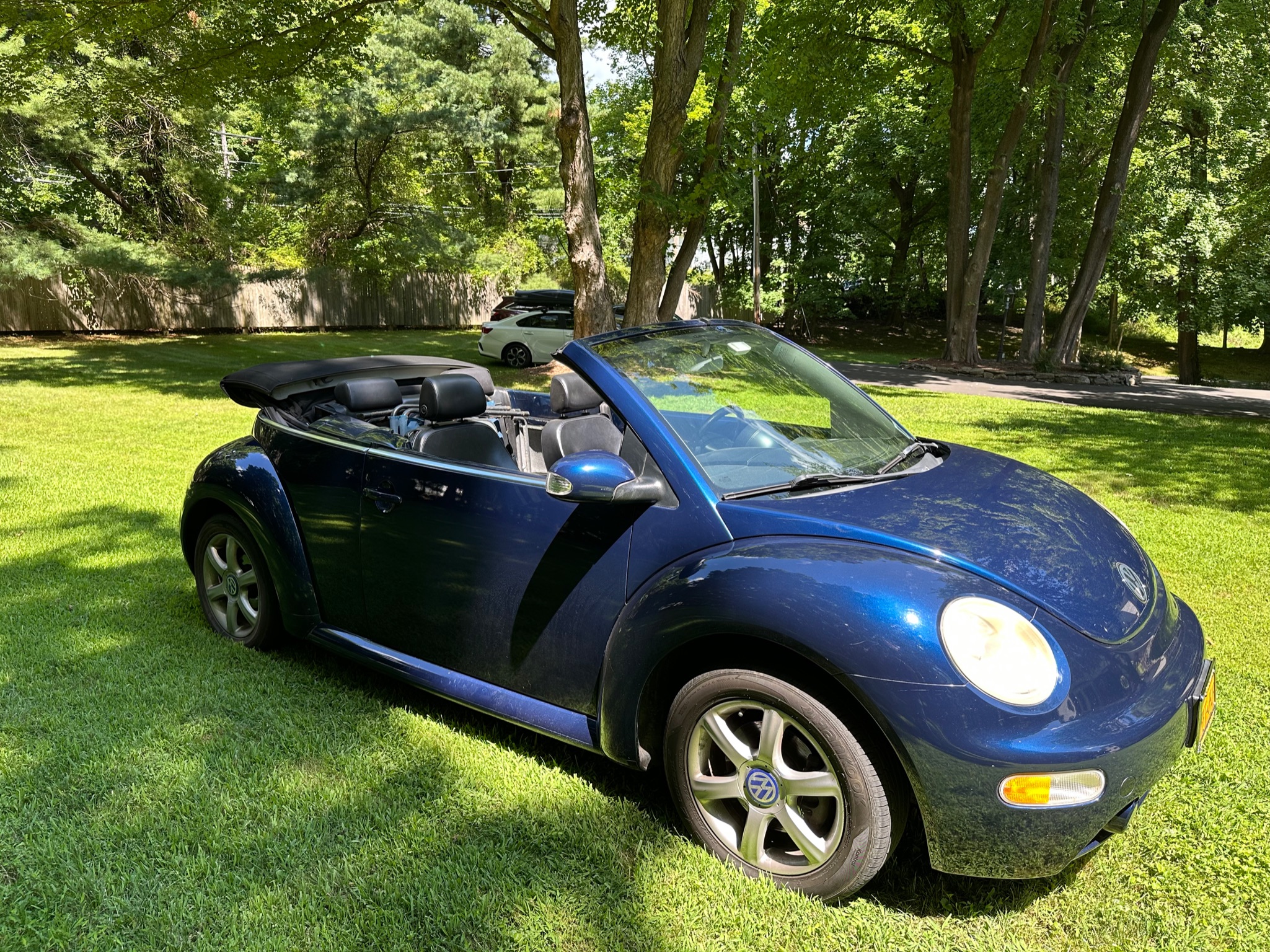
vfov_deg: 56.8
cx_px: 635
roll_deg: -0.3
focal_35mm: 24
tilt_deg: -11.5
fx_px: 880
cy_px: 476
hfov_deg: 71.6
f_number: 1.78
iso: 80
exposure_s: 1/424
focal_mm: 6.86
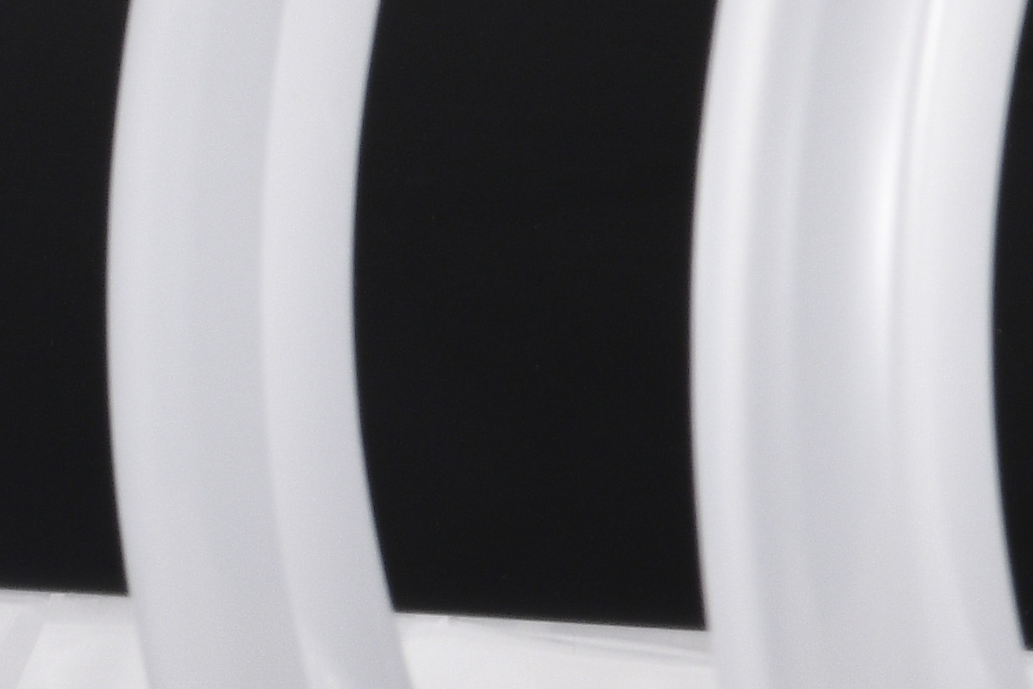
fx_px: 19628
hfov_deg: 3.0
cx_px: -1005
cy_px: -23
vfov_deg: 2.0
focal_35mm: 684
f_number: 18
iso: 200
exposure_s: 1/30
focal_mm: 100
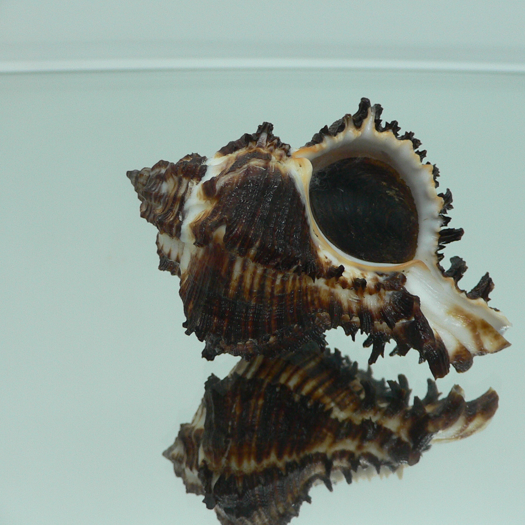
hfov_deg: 40.0
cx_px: 296
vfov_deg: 40.0
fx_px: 721
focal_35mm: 42
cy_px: 262
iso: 100
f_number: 2.8
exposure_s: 1/60
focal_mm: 4.6
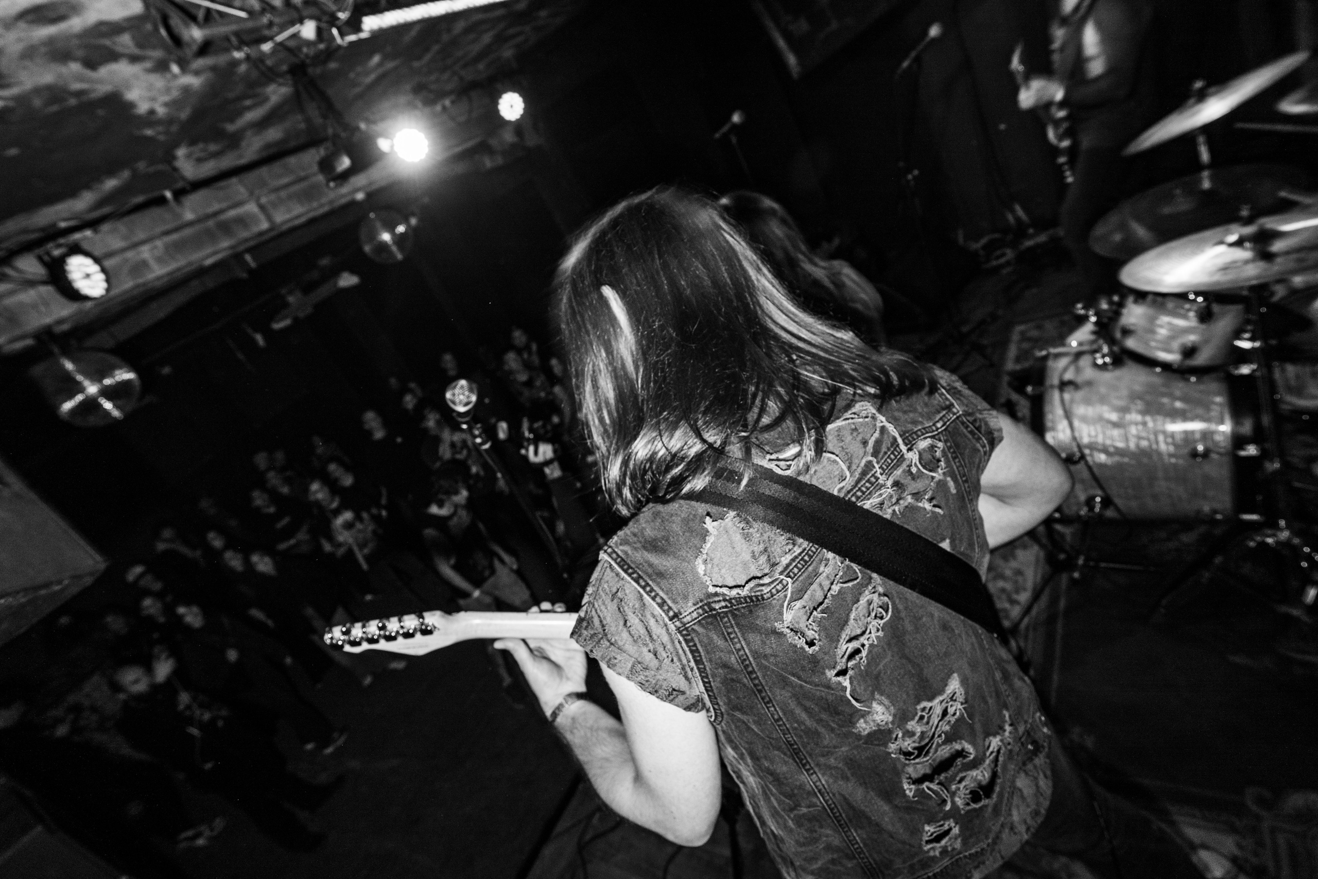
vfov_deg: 67.4
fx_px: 659
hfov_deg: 90.0
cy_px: 440
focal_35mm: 18
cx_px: 659
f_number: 5
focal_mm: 18
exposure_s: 1/20
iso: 500
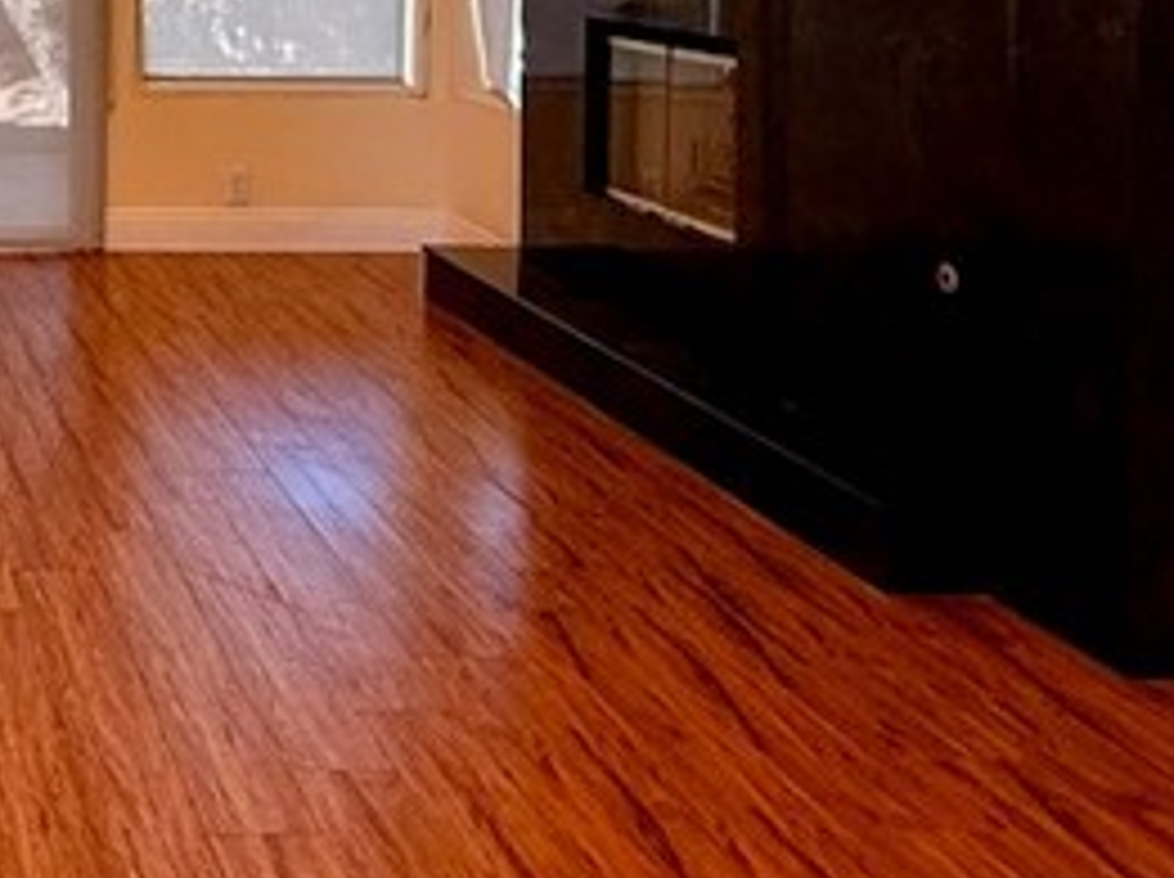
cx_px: -112
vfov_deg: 24.8
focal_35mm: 55
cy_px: -72
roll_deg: -0.5
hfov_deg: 31.2
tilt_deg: -1.1
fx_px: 1863
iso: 250
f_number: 2.2
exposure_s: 1/120
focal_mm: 2.22
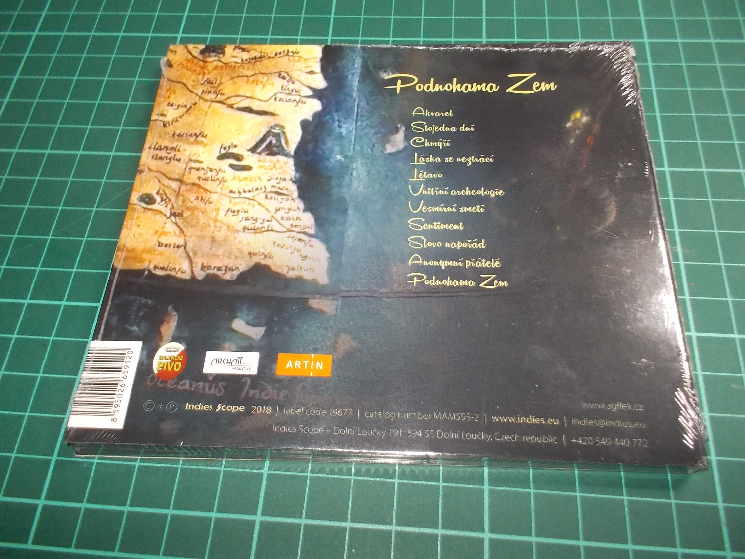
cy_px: 280
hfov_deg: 61.7
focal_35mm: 29
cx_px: 372
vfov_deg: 48.2
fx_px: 624
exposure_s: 1/30
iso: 200
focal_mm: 4.1
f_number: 3.3
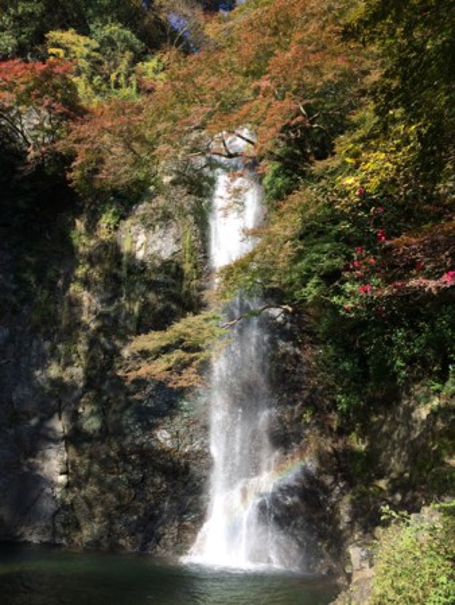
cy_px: 302
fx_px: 525
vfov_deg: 59.9
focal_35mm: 30
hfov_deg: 46.8
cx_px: 228
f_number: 2.2
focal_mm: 4.12
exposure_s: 1/662
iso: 32
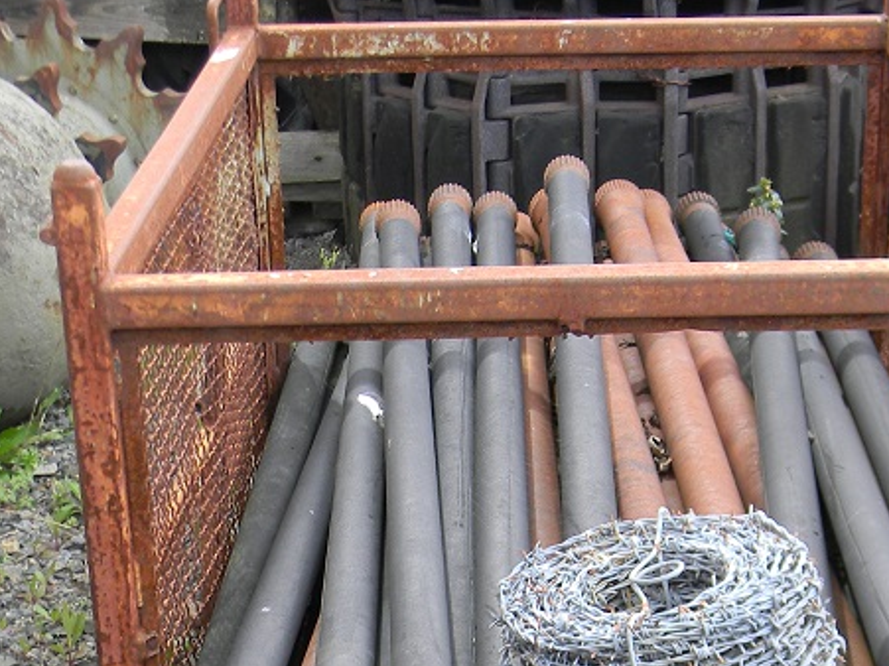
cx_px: 536
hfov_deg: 21.5
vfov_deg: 15.8
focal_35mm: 91
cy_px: 701
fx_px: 2336
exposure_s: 1/63
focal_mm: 7.3
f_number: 3.8
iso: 80
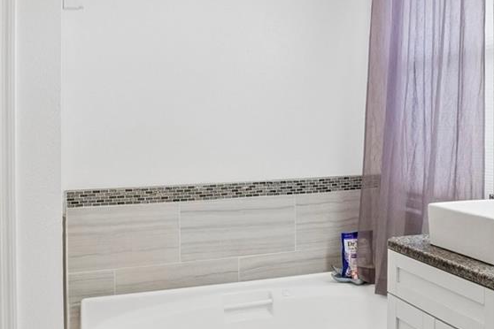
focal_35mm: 43
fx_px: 590
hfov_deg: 44.4
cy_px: 130
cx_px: 351
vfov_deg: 31.1
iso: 320
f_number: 8
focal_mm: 10
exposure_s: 1/30
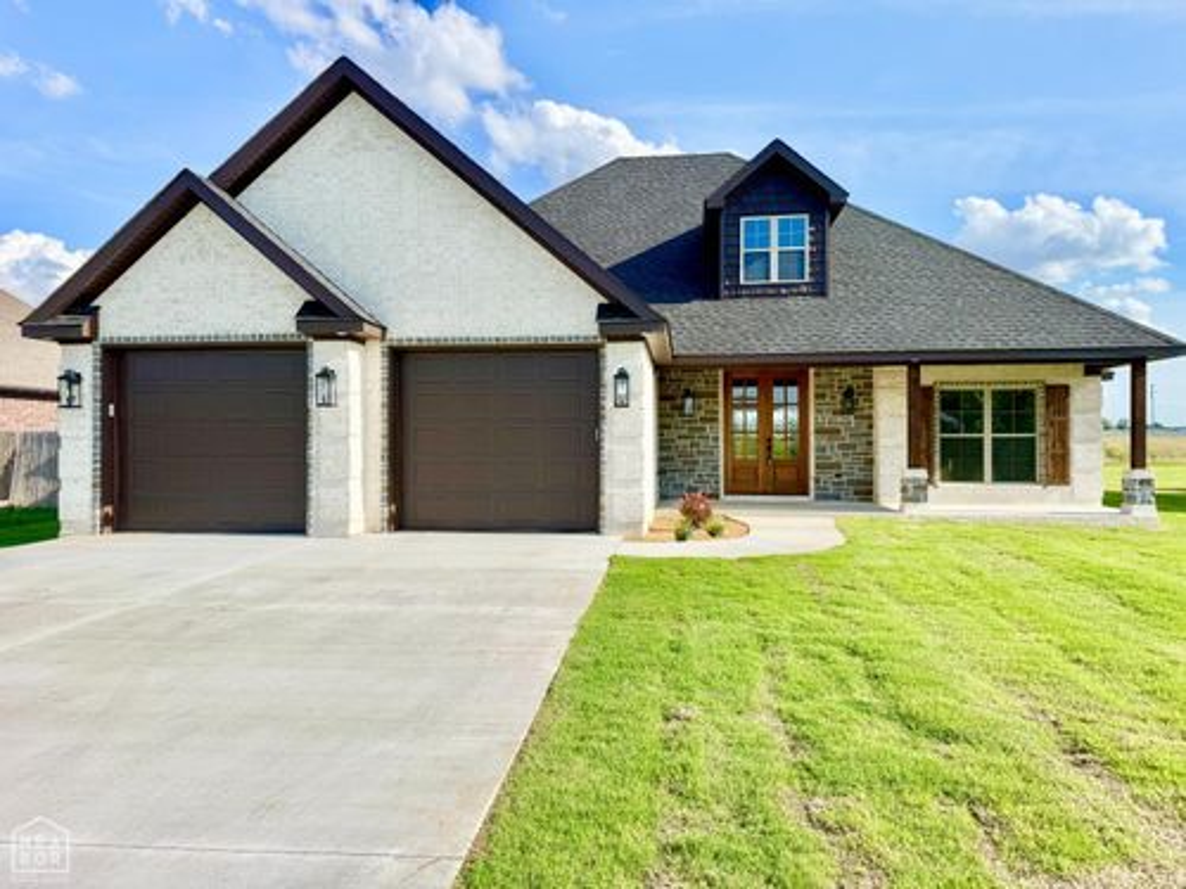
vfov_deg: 56.8
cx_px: 593
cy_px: 444
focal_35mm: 24
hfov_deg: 71.6
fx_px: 822
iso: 80
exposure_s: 1/4673
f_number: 1.78
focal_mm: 6.76
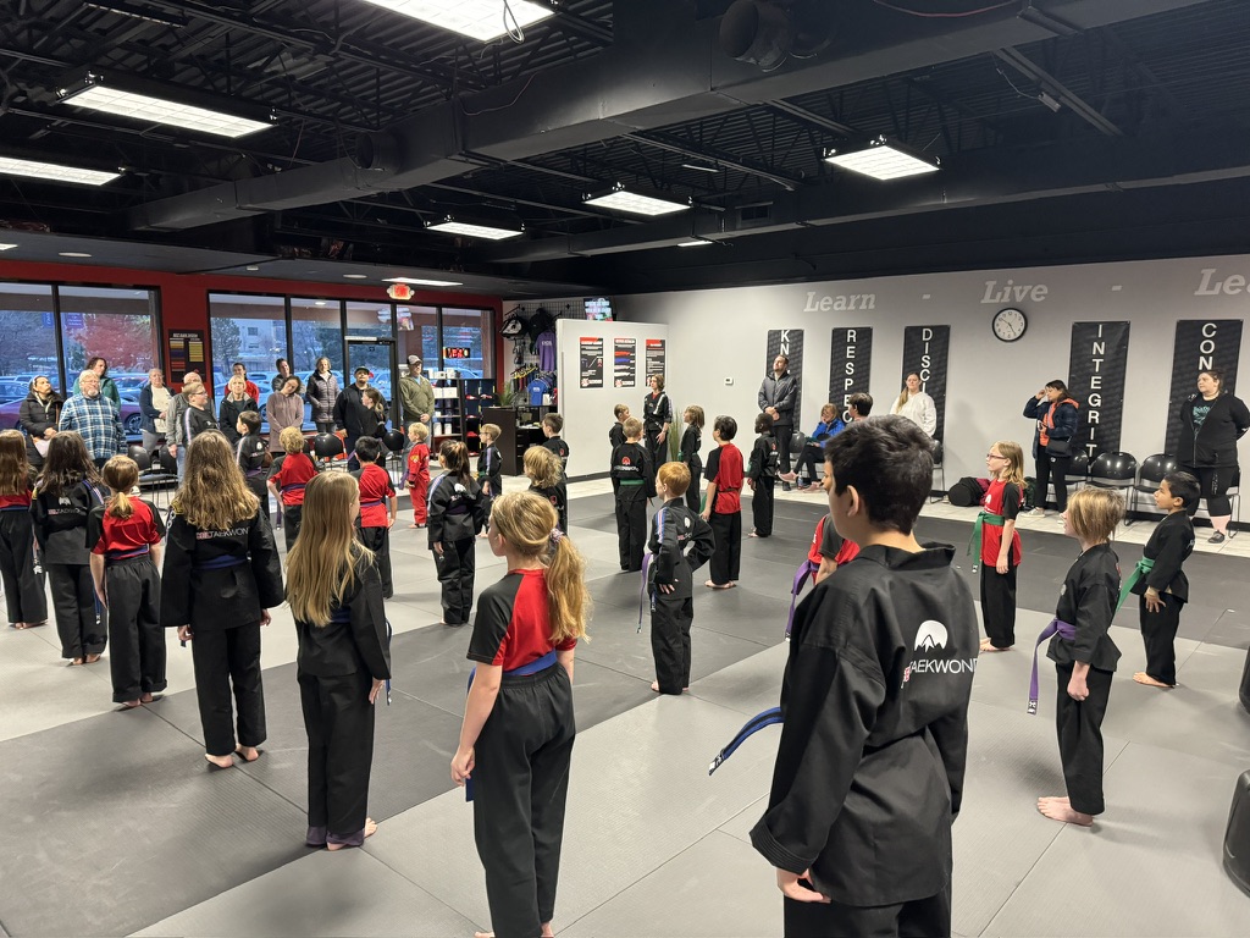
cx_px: 625
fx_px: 867
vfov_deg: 56.8
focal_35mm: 24
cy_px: 469
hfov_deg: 71.6
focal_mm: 6.86
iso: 640
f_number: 1.78
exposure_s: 1/60
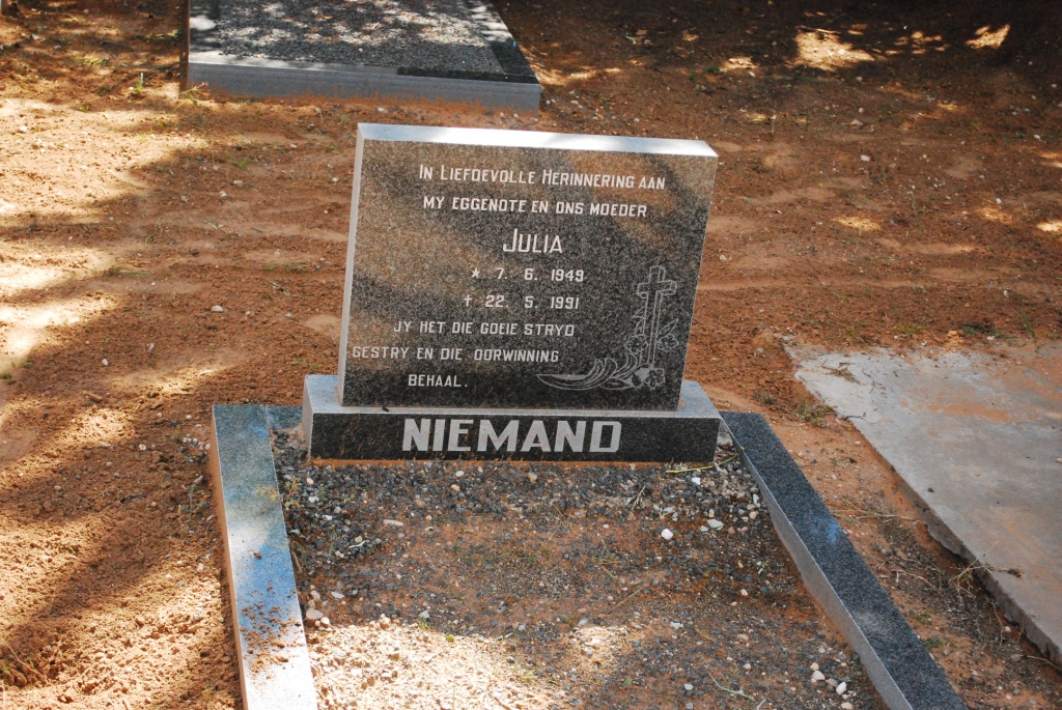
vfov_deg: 22.7
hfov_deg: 33.4
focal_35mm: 60
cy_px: 355
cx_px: 531
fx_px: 1772
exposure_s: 1/2000
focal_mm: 40
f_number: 5.3
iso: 1600
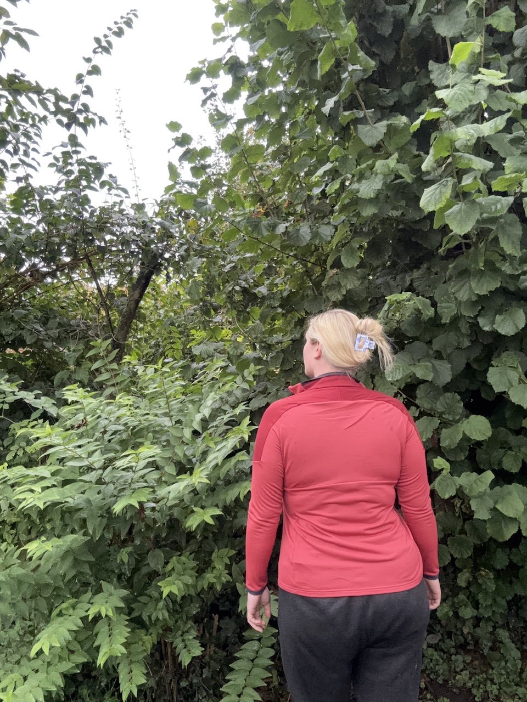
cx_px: 264
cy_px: 351
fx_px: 609
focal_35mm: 30
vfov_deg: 60.0
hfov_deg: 46.8
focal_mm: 2.69
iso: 160
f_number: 1.9
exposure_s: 1/60
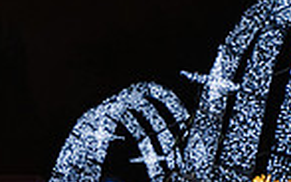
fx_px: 873
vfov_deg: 11.9
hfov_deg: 18.8
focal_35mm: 110
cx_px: 80
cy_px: 113
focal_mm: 15.7
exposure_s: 1/40
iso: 200
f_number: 2.8
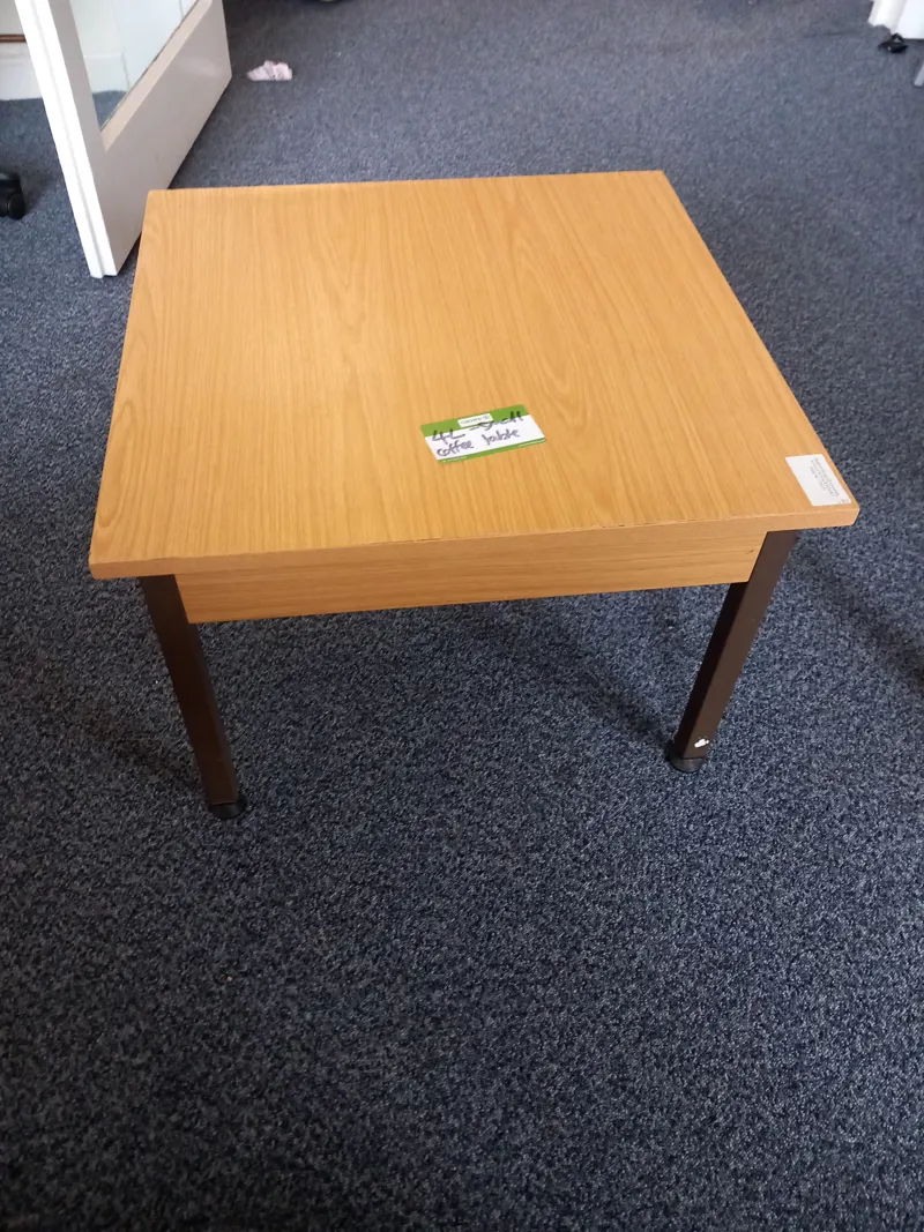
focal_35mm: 27
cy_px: 616
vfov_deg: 65.3
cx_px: 462
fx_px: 961
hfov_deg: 51.3
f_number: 1.8
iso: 400
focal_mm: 4
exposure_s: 1/25
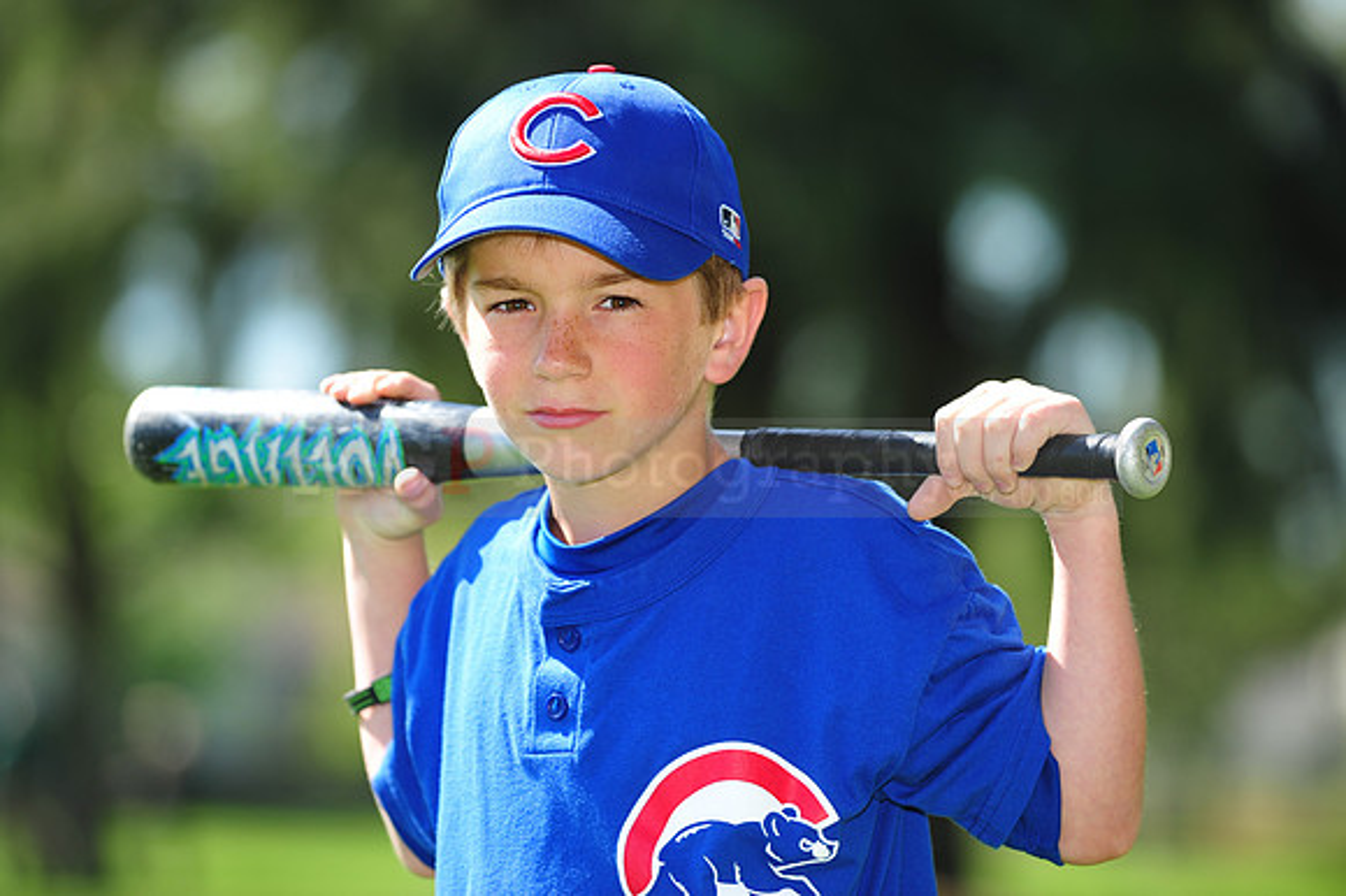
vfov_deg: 6.9
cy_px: 448
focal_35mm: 200
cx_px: 673
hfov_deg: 10.3
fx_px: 7473
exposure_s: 1/500
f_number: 4.5
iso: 200
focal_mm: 200
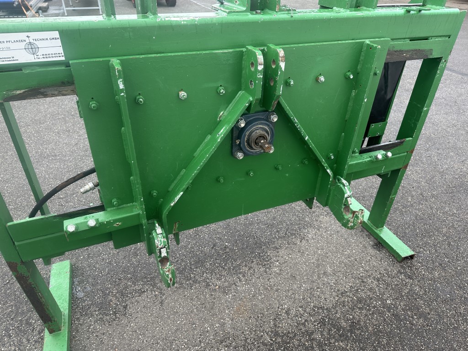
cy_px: 176
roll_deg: -0.6
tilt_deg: -34.7
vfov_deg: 56.8
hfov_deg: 71.6
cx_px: 234
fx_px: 324
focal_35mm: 24
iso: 80
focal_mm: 6.86
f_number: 1.78
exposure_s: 1/121
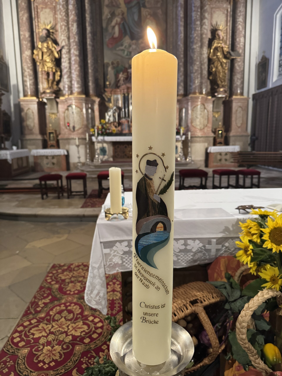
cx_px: 141
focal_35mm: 24
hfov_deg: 56.8
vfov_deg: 71.6
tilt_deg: -10.0
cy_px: 188
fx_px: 261
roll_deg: +2.2
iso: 640
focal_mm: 6.76
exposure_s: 1/50
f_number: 1.78
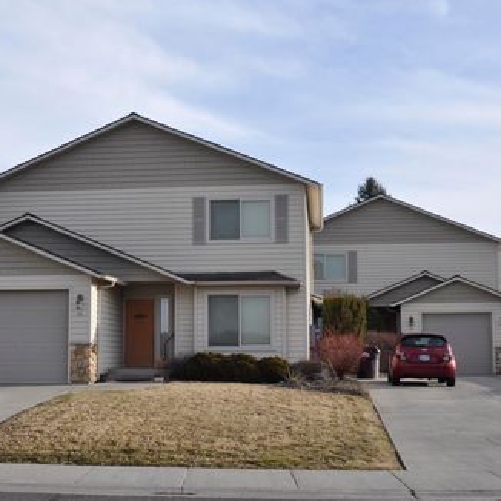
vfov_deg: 32.4
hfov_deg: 32.3
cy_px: 250
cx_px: 200
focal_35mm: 53
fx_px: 862
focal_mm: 27
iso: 200
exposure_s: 1/320
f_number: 9
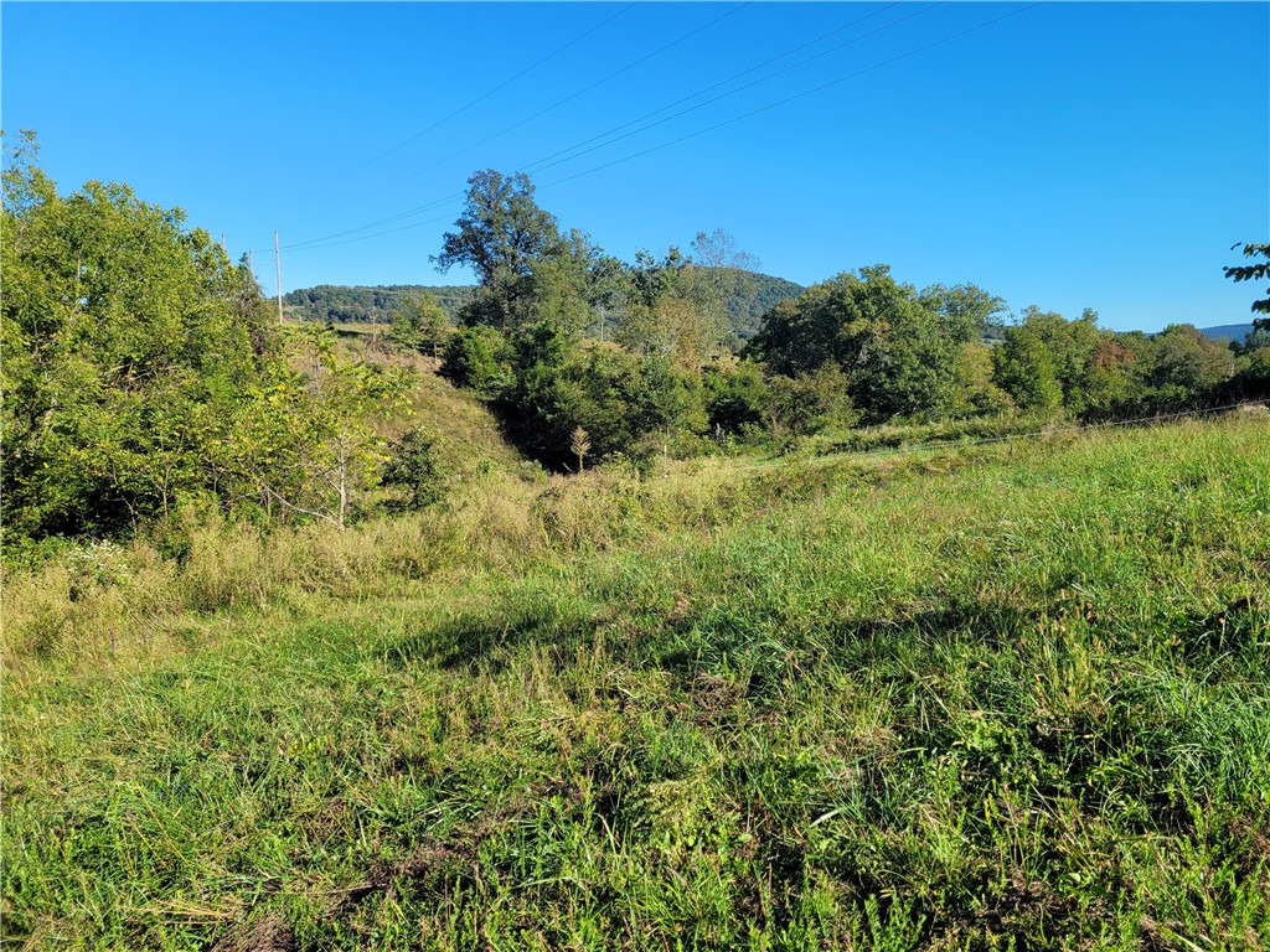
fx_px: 954
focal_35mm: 26
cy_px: 476
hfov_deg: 67.3
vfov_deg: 53.1
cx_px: 635
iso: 40
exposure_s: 1/1476
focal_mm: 5.4
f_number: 1.8
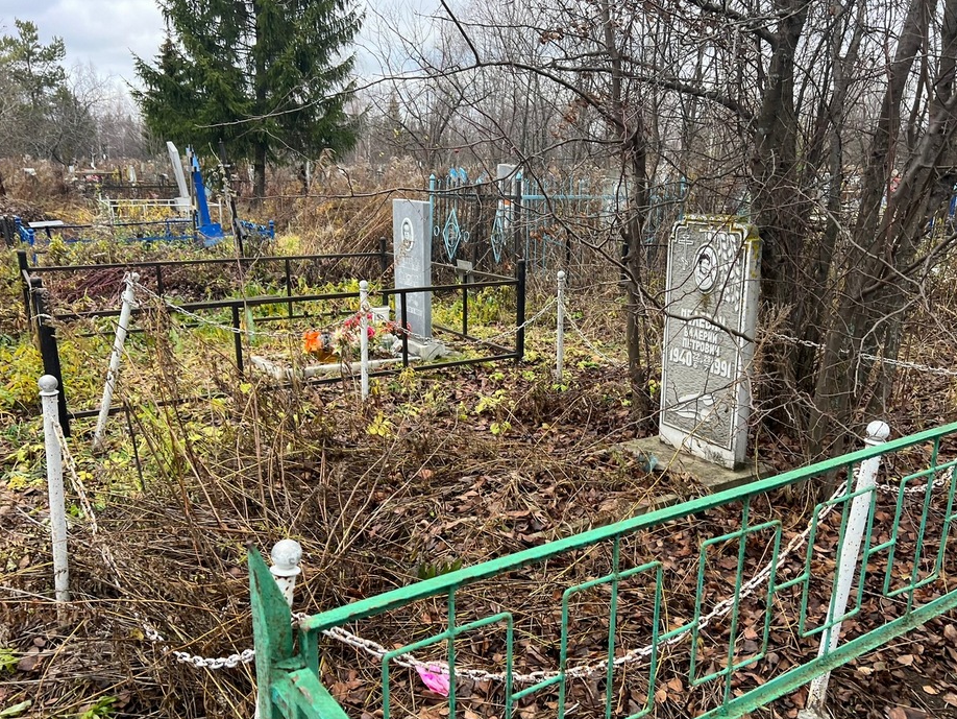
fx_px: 802
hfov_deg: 61.6
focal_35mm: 29
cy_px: 399
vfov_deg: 48.2
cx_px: 496
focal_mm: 5.7
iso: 40
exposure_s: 1/147
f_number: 1.5
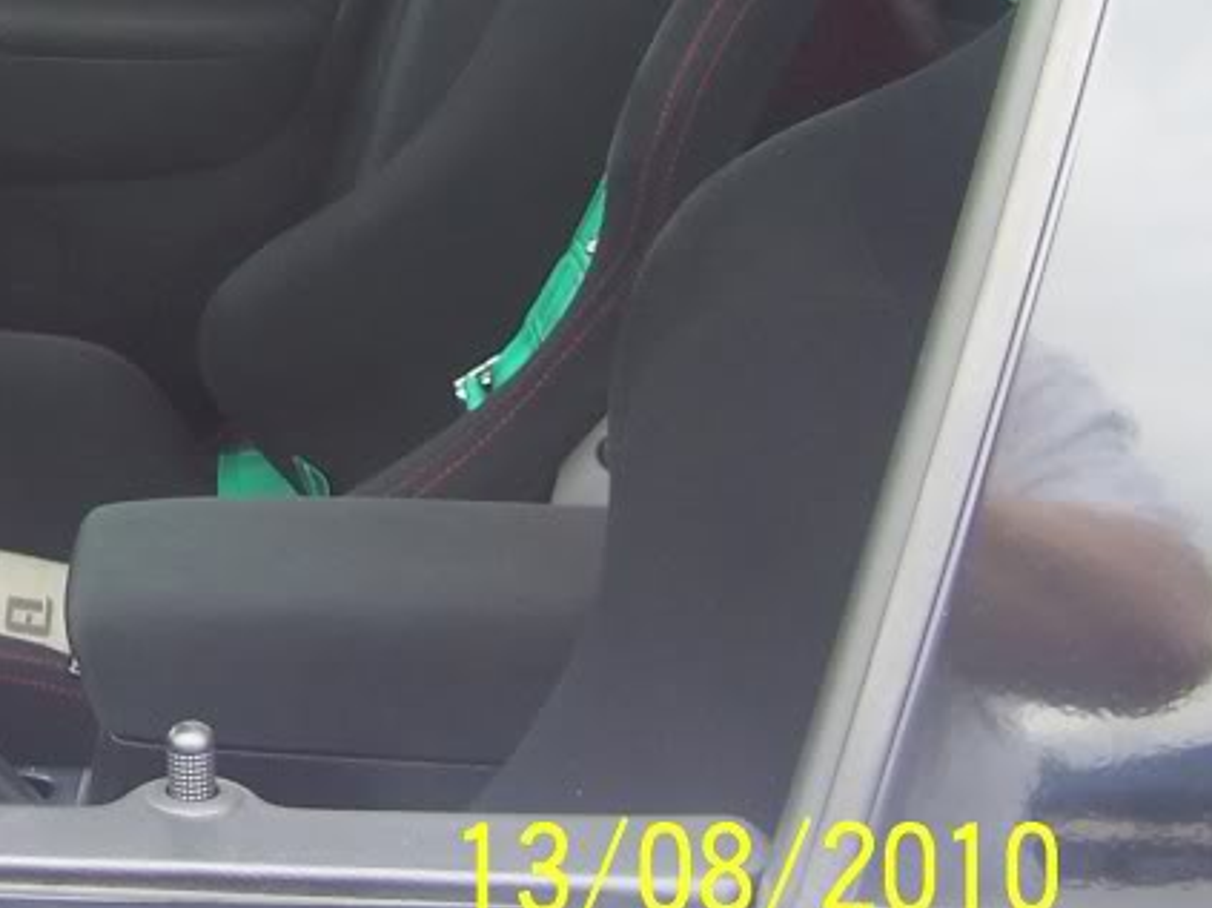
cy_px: 43
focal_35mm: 92
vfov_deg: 15.8
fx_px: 3220
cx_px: -241
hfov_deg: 20.0
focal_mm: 6.3
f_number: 2.8
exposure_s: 1/60
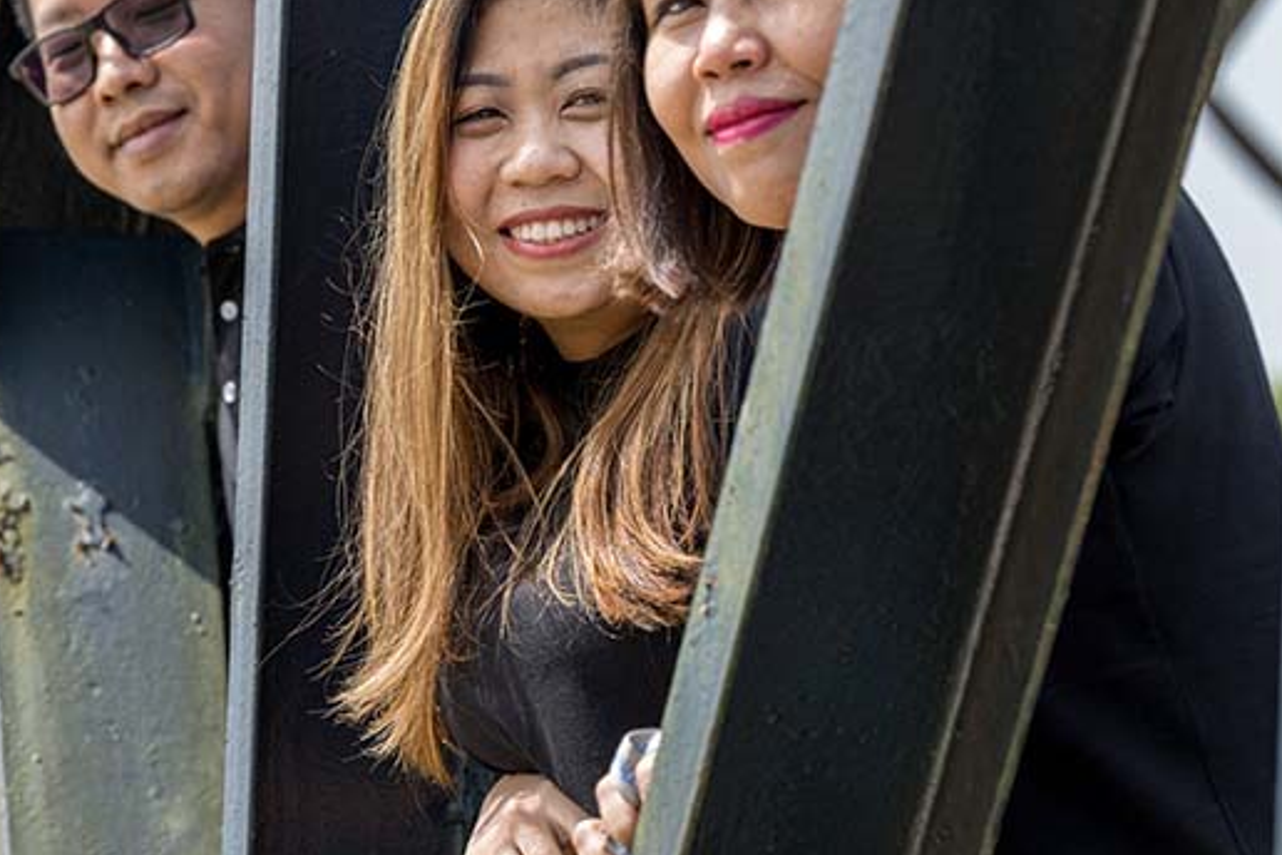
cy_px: 266
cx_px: 201
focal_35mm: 251
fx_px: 8938
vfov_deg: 5.5
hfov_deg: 8.2
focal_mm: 135
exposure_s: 1/640
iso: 220
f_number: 5.6
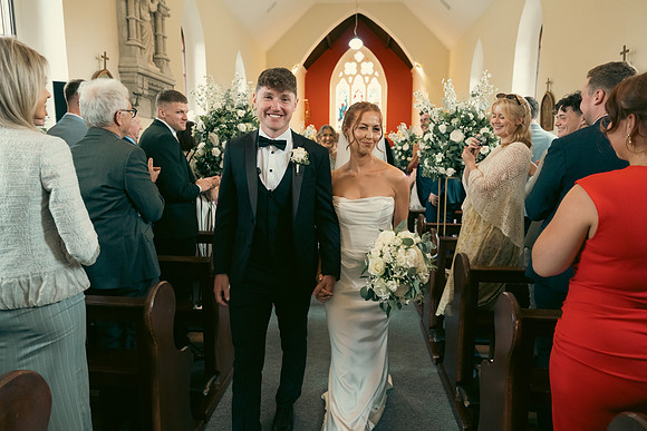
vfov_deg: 53.2
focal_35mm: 24
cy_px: 216
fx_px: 431
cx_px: 324
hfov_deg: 73.7
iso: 5000
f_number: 3.5
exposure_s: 1/200
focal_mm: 24
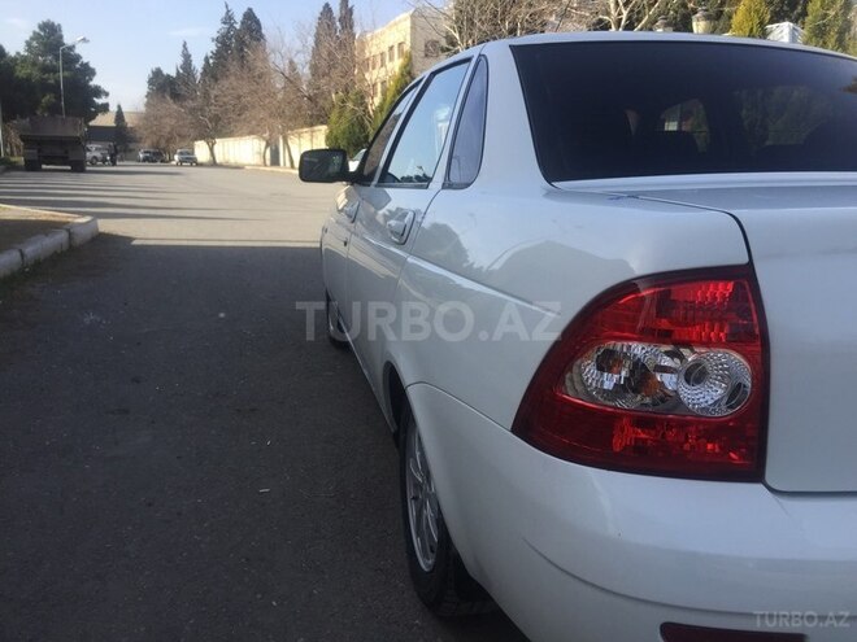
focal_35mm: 29
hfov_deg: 61.7
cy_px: 321
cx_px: 428
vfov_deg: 48.2
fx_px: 718
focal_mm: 4.15
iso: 32
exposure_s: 1/920
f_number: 2.2
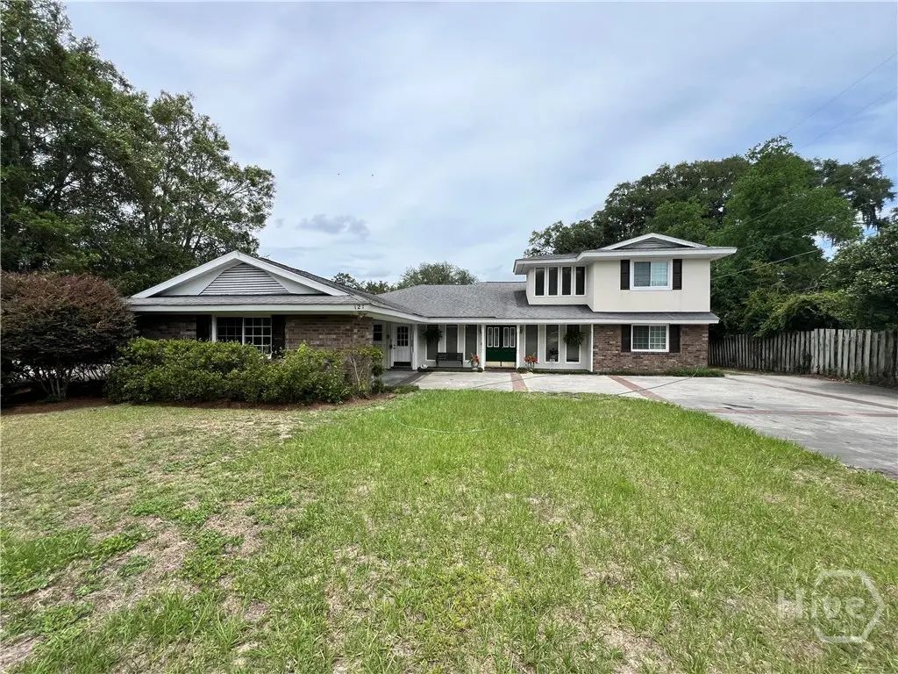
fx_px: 337
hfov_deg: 106.2
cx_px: 449
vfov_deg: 89.9
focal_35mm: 13
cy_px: 337
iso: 32
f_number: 1.8
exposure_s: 1/2053
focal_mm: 1.57
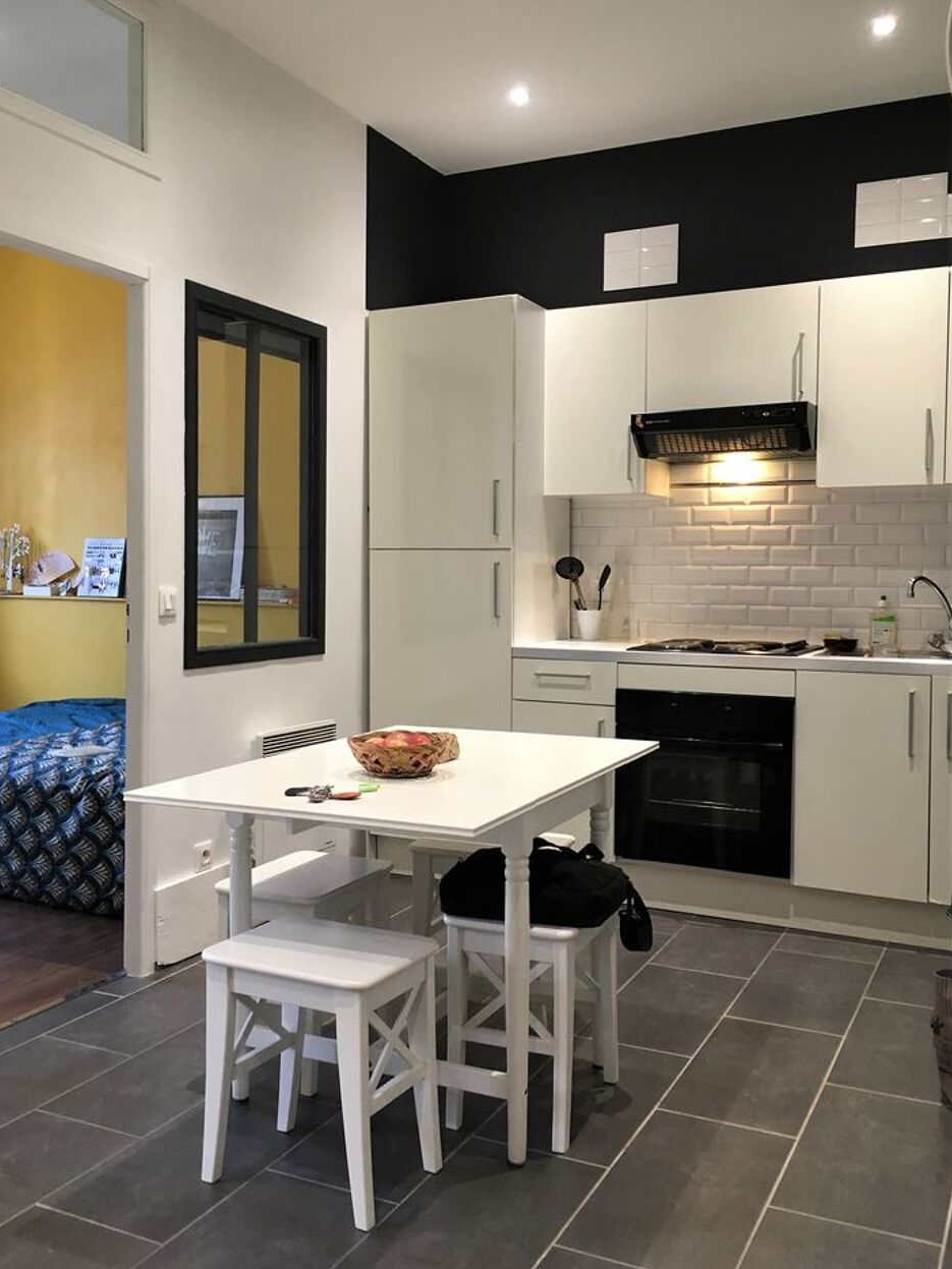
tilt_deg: -2.3
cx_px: 445
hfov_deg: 45.4
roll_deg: +1.1
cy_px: 613
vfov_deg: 58.3
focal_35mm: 31
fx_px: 1137
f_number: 2.2
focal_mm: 4.15
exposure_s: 1/33
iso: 125
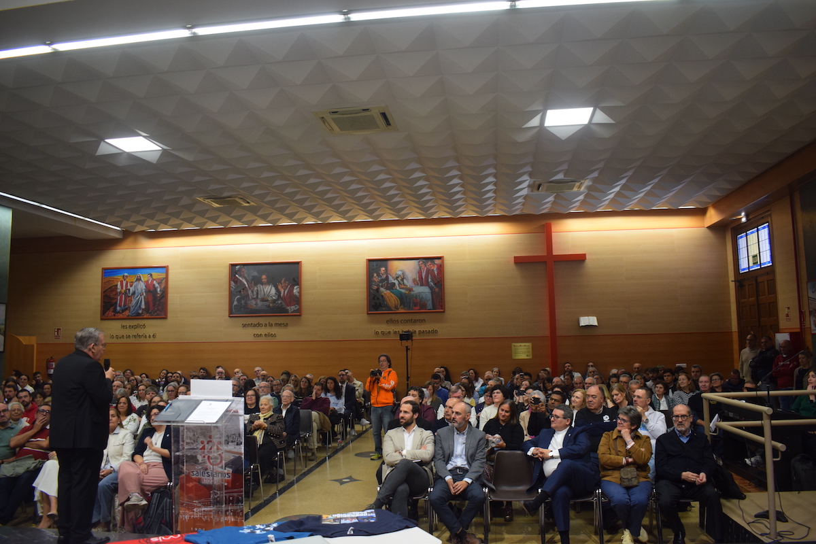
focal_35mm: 27
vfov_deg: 47.9
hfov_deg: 67.4
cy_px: 272
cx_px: 408
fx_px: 612
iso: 800
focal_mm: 18
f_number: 4
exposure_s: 1/60
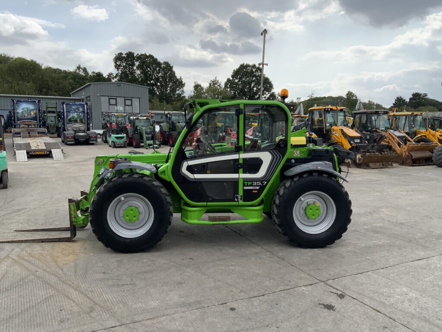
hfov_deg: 61.7
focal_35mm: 29
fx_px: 370
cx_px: 221
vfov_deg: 48.2
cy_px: 166
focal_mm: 3
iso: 16
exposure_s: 1/1490
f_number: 1.8
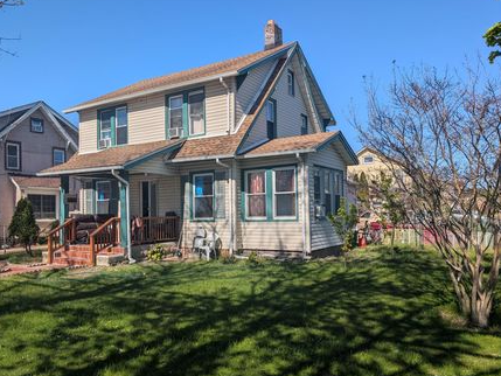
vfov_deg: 49.7
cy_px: 202
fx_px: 405
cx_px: 211
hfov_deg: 63.1
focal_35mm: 28
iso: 21
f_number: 1.68
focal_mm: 6.9
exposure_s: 1/1471
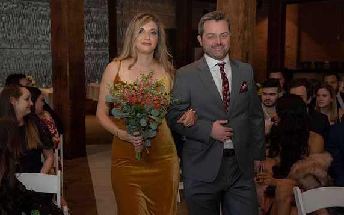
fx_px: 562
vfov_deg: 21.6
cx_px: 174
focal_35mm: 60
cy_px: 100
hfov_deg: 34.0
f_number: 5
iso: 800
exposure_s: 1/125
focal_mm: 58
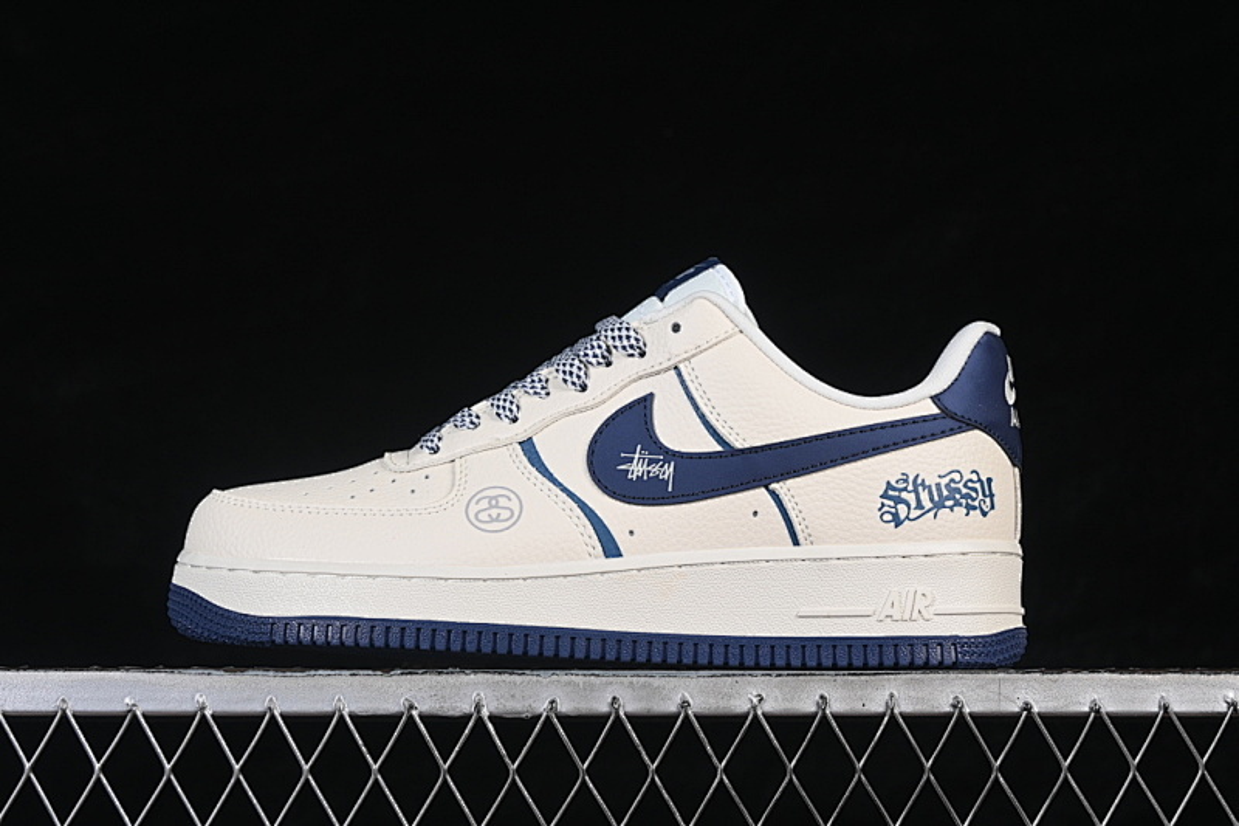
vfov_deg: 18.2
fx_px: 2581
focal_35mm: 75
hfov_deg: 27.0
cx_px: 620
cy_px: 413
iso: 160
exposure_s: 1/80
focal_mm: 50
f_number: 8
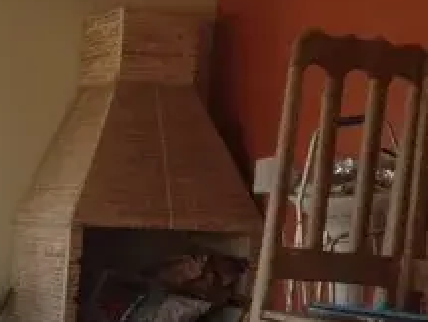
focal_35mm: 103
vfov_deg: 13.8
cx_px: -132
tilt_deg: -13.5
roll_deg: -2.5
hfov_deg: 17.8
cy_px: 421
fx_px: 1274
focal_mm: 4.28
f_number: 2.4
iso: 50
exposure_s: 1/284
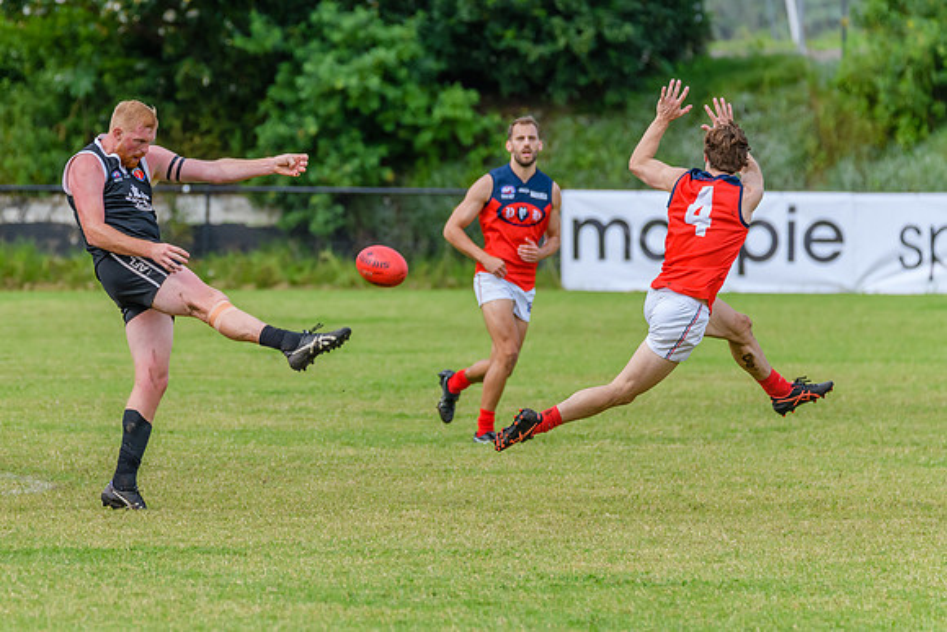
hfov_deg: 3.8
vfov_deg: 2.6
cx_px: 341
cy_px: 312
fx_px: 14120
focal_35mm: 537
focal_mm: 360
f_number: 6
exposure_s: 1/2000
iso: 1100
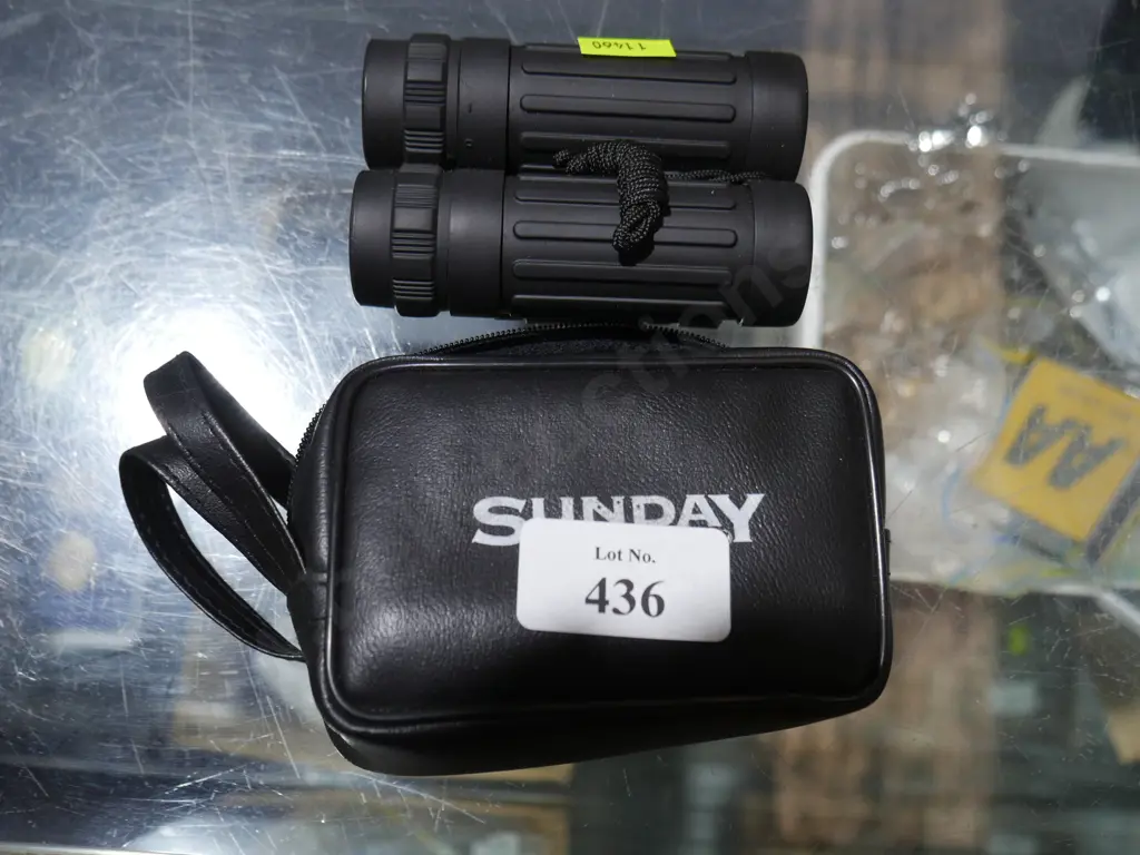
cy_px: 428
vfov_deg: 37.7
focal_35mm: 38
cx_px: 570
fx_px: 1251
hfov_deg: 49.0
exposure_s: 1/60
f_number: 4.1
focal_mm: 19
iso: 250
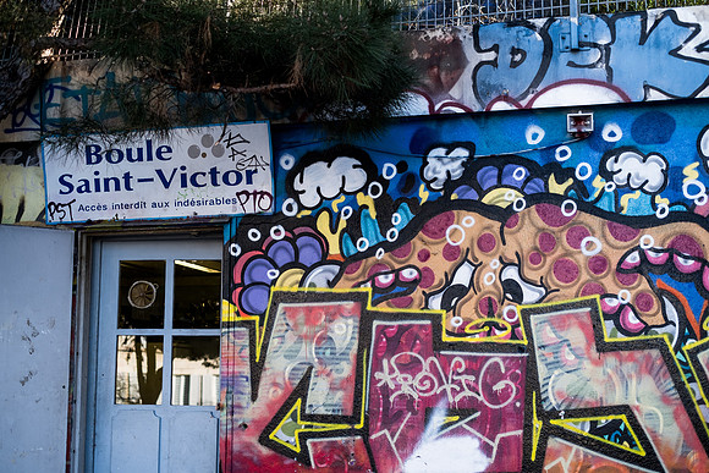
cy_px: 236
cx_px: 354
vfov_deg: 25.4
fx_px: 1049
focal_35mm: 53
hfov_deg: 37.4
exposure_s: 1/480
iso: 160
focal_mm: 35
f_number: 2
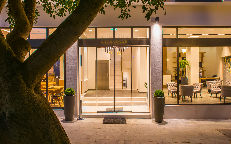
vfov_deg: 49.2
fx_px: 157
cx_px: 115
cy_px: 66
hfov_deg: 72.6
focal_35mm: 25
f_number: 11
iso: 200
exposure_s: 2.5
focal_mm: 24
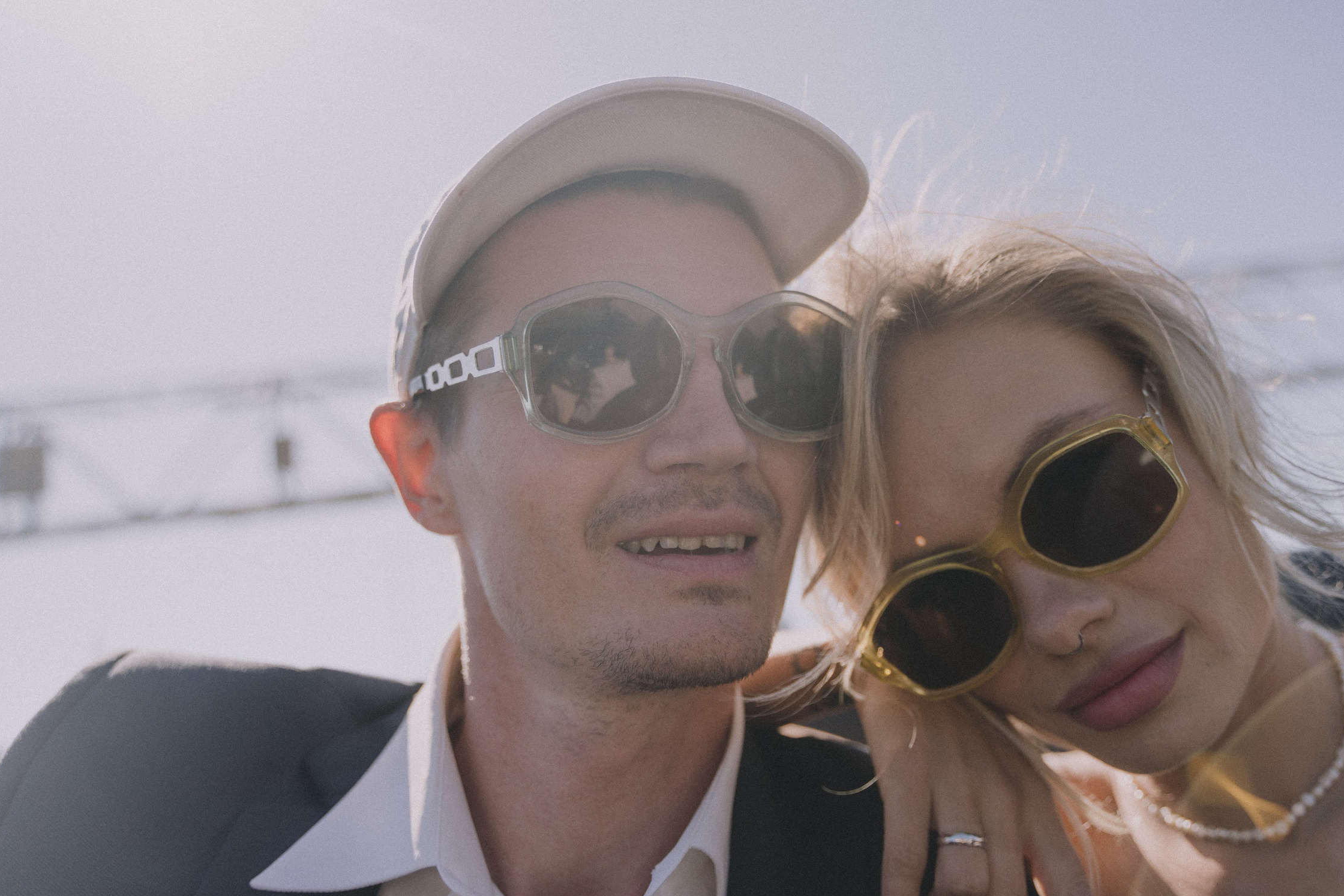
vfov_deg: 41.1
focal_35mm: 32
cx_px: 765
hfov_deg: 58.5
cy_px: 421
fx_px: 1195
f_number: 2.8
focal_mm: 28
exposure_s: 1/2000
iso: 160
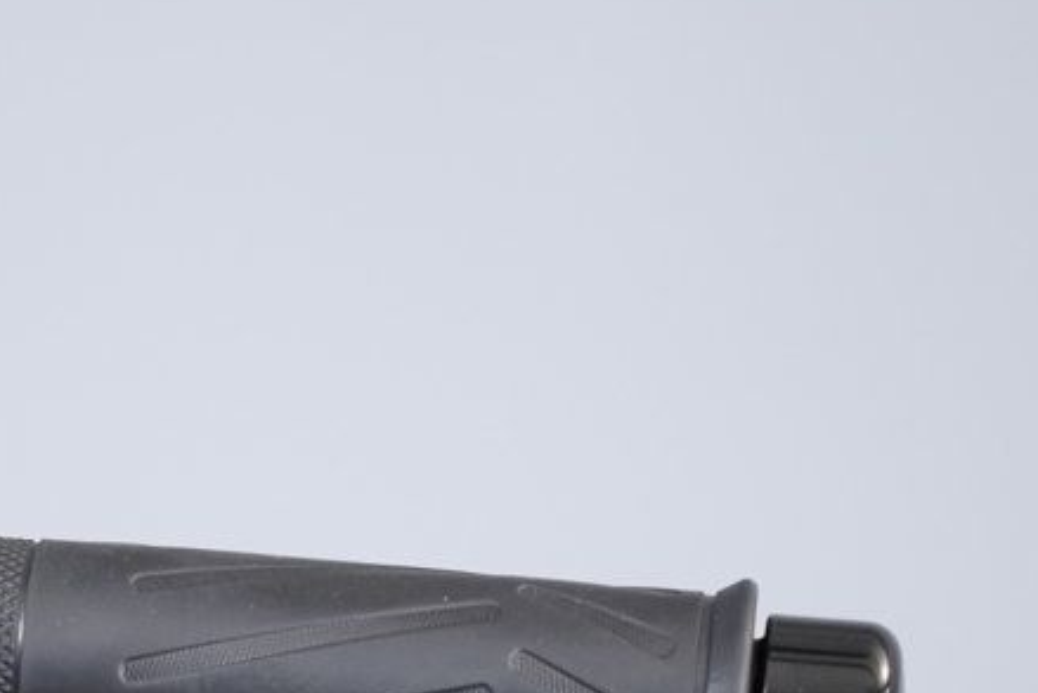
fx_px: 7066
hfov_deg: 8.4
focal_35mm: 245
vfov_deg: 5.6
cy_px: 640
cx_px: 102
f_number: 4
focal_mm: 105
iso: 1600
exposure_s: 1/100
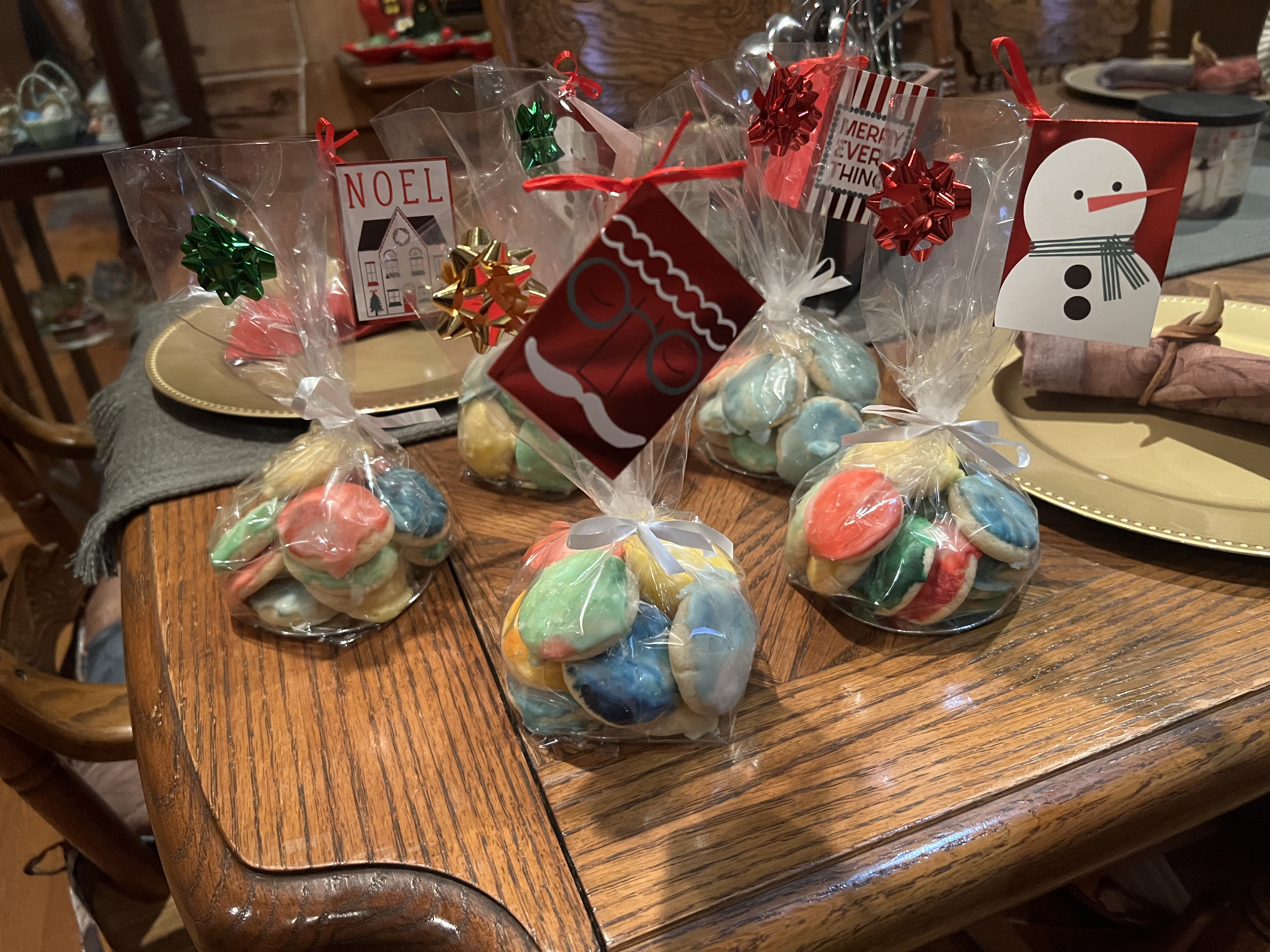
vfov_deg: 53.1
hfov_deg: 67.3
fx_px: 954
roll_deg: +4.1
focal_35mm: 26
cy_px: 476
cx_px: 635
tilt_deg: -31.3
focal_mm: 5.7
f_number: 1.5
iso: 500
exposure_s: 1/30
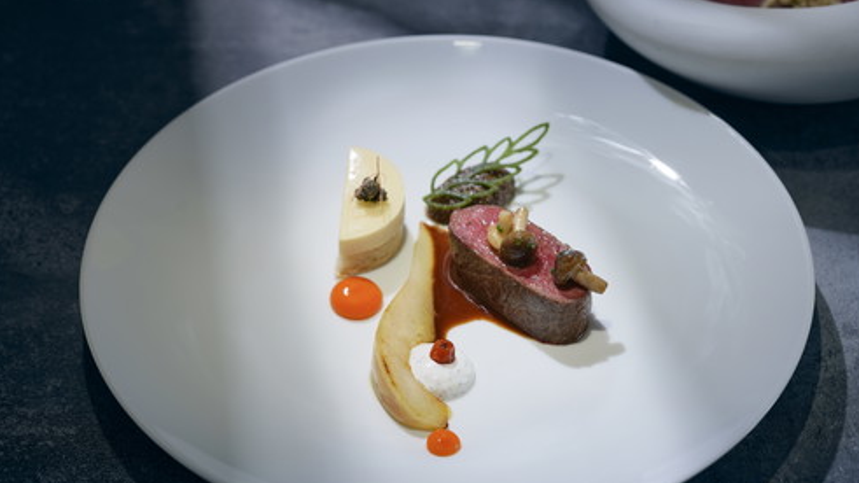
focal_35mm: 96
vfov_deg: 12.6
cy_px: 200
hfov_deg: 22.2
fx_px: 2186
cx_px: 427
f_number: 5.6
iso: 100
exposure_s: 1/15
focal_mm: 90
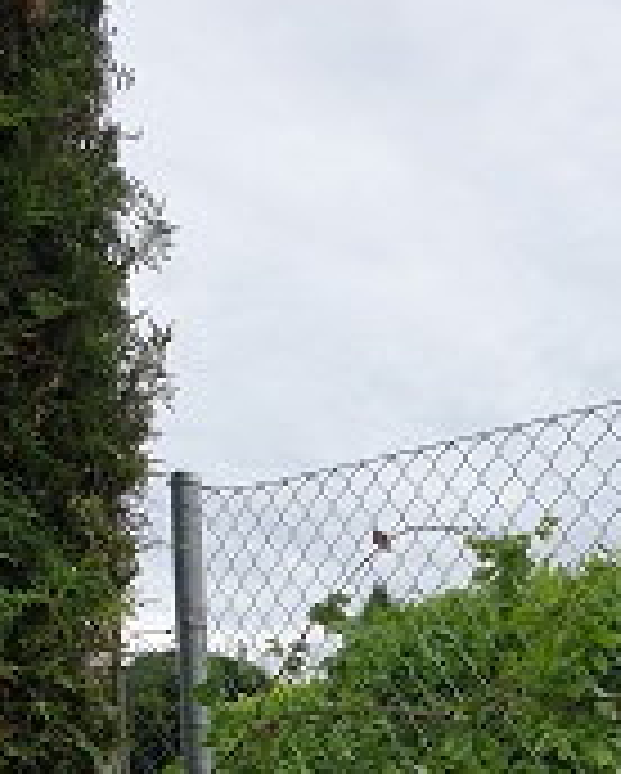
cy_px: 783
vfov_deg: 29.7
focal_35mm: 59
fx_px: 1353
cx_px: 450
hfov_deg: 25.6
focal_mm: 4.3
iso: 50
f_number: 2.4
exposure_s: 1/1167
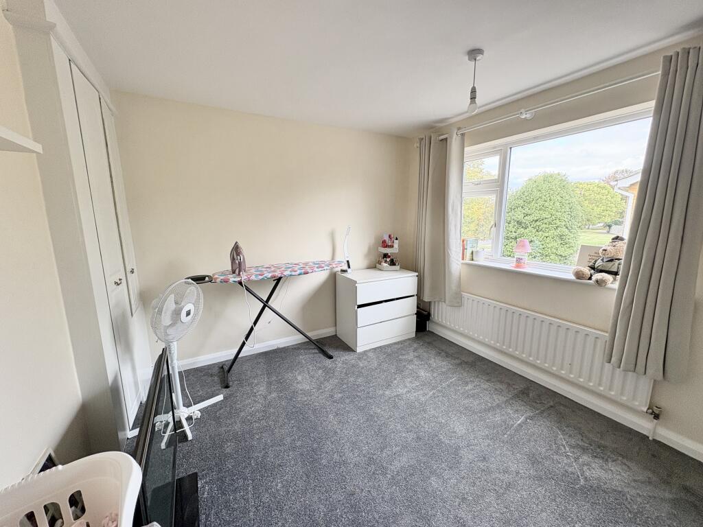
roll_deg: +1.6
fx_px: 284
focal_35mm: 14
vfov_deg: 85.7
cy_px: 264
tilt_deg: -9.5
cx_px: 352
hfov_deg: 102.1
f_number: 2.2
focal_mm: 2.22
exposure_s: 1/99
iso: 80
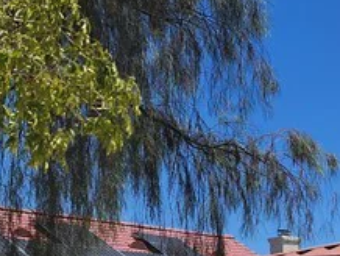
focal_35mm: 108
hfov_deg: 16.3
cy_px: 403
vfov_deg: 12.9
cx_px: 537
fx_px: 1062
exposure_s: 1/1686
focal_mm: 6.4
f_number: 1.8
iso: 12
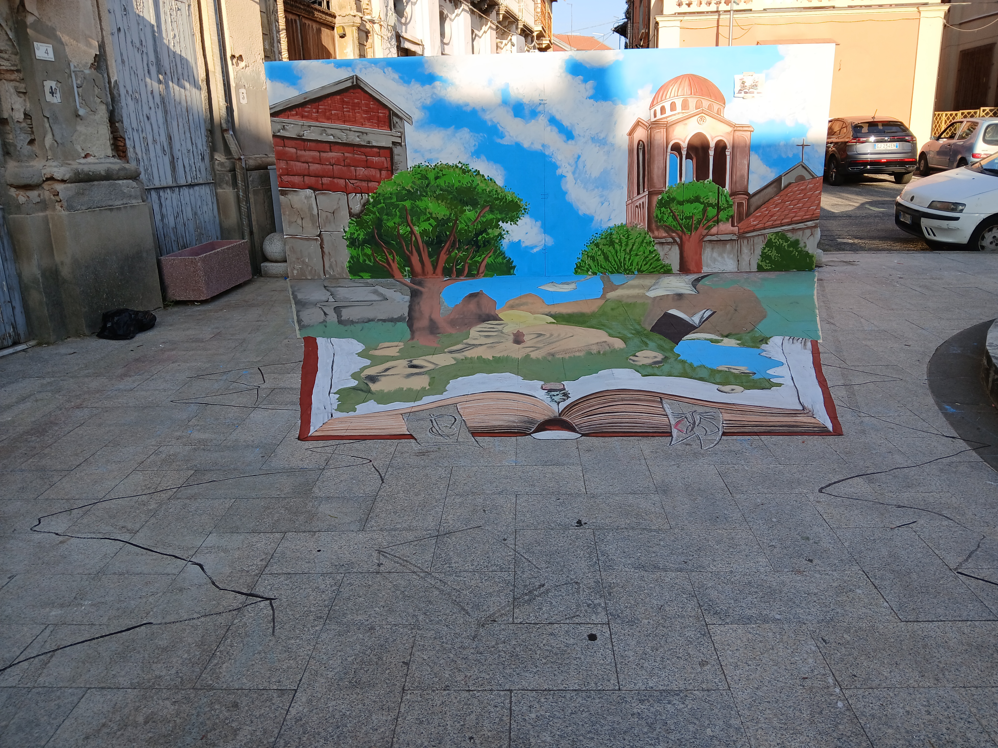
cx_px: 499
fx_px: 750
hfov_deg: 67.3
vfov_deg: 53.1
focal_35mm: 26
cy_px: 374
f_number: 1.8
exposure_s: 1/155
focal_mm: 3.98
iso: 20
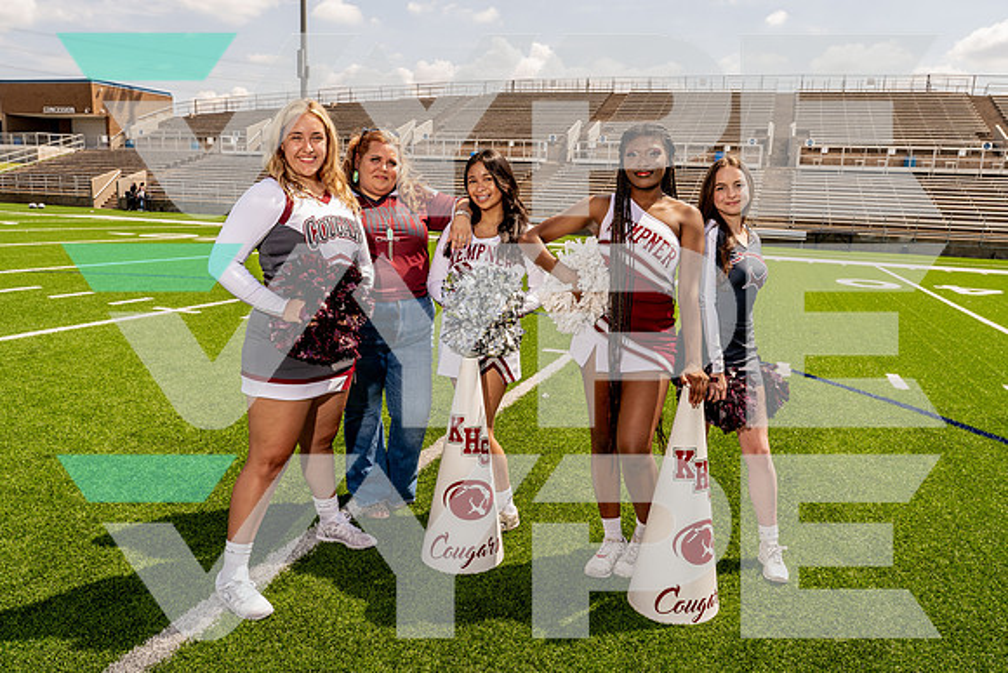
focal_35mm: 28
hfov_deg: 65.5
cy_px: 336
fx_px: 784
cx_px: 504
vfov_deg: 46.4
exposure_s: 1/250
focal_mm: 28
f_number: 8
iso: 100
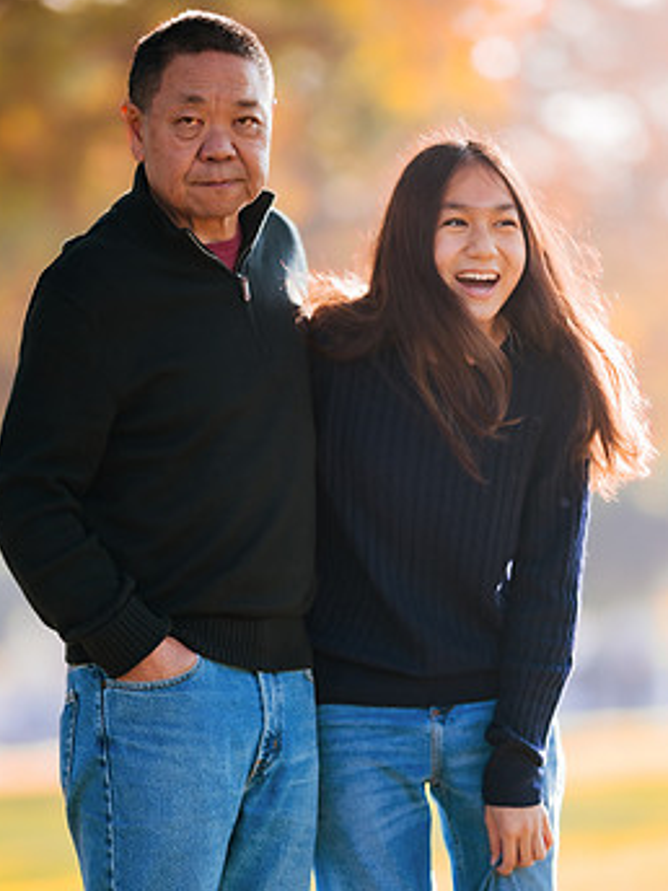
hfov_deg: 8.7
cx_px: 350
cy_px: 396
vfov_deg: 11.6
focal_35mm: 170
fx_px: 4374
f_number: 1.8
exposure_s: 1/320
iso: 80
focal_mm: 135
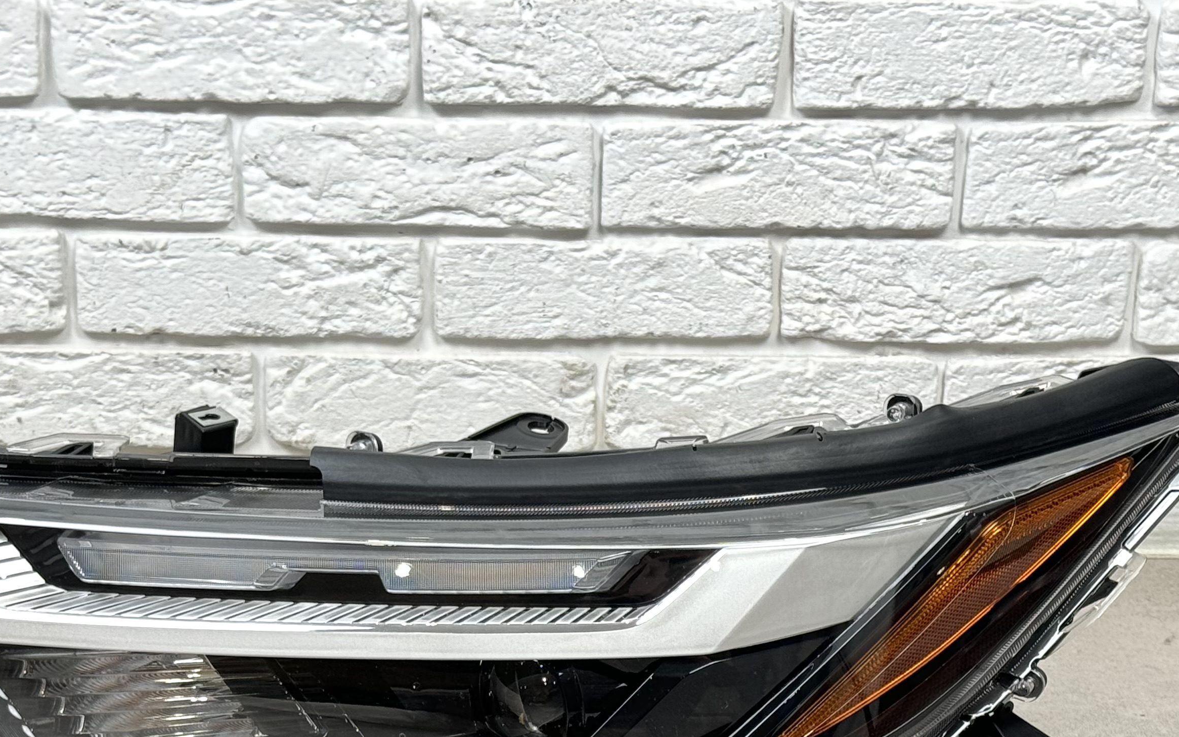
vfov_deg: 14.6
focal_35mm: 88
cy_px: 731
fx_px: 2828
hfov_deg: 23.5
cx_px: 478
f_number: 1.78
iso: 125
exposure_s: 1/50
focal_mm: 6.76
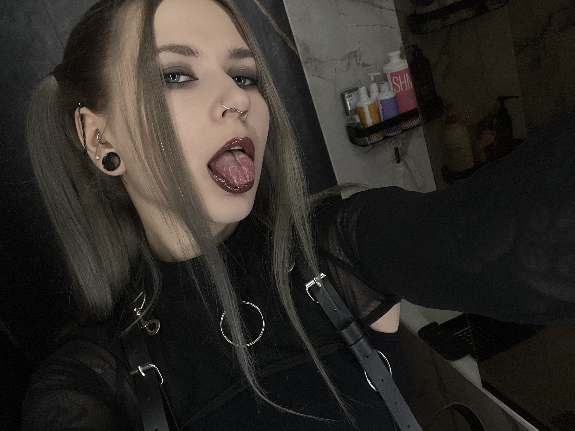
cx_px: 288
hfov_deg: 60.0
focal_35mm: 30
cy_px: 216
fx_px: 498
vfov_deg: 46.8
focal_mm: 2.71
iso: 160
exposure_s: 1/60
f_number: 2.2
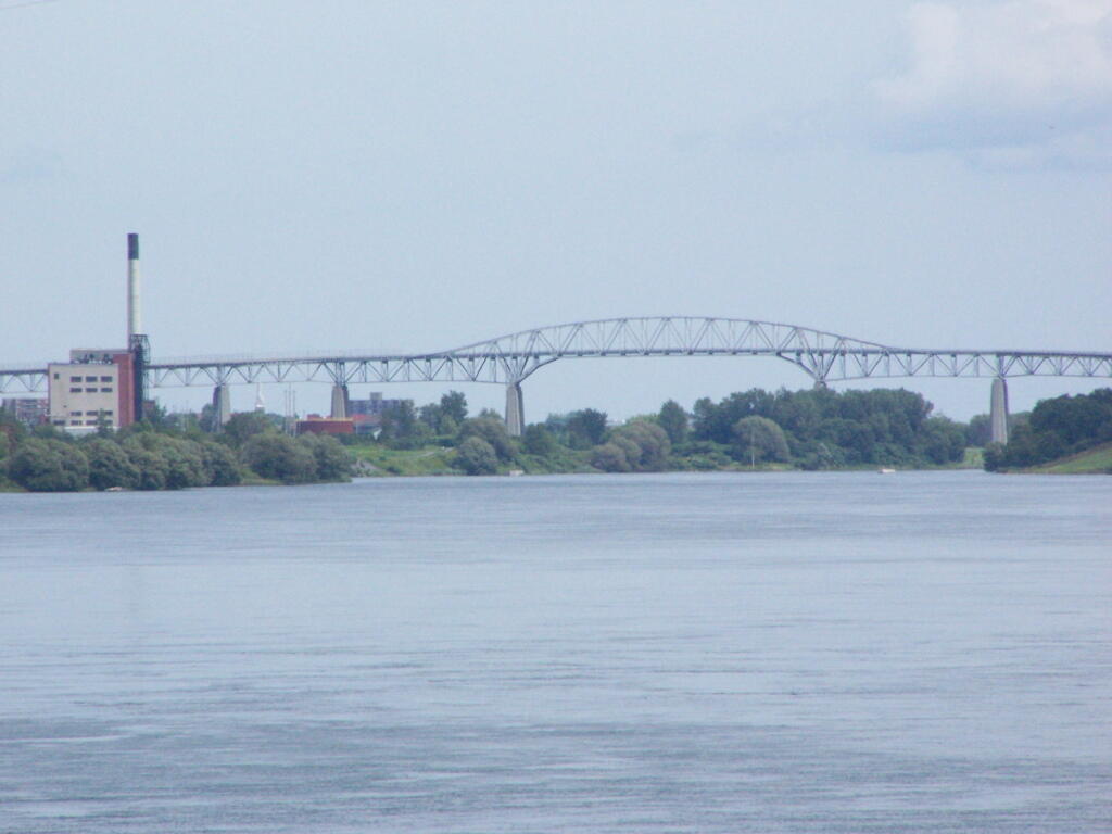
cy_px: 417
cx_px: 556
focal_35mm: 380
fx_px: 12207
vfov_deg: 3.9
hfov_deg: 5.2
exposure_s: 1/1600
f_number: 7.1
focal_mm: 63
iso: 400
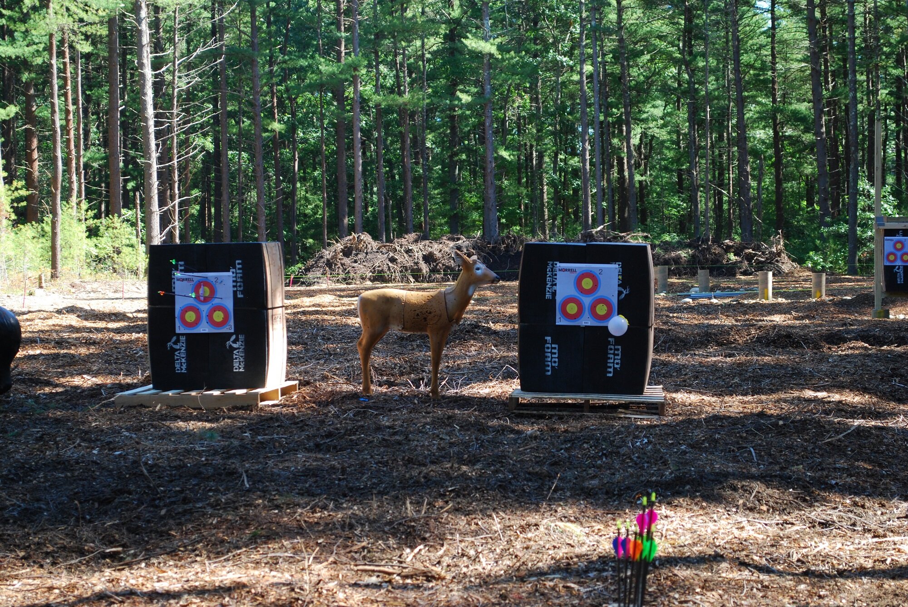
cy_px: 304
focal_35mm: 82
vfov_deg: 16.6
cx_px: 454
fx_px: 2083
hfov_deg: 24.6
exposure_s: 1/80
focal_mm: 55
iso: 200
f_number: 5.6
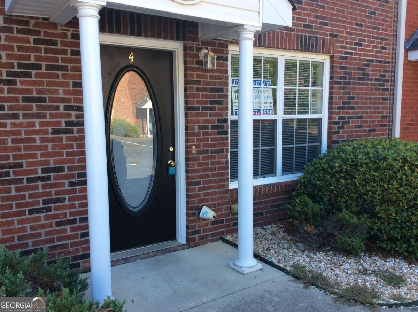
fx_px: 386
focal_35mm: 32
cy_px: 156
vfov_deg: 44.0
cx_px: 209
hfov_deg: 56.9
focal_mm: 3.3
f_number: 2.4
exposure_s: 1/157
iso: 32
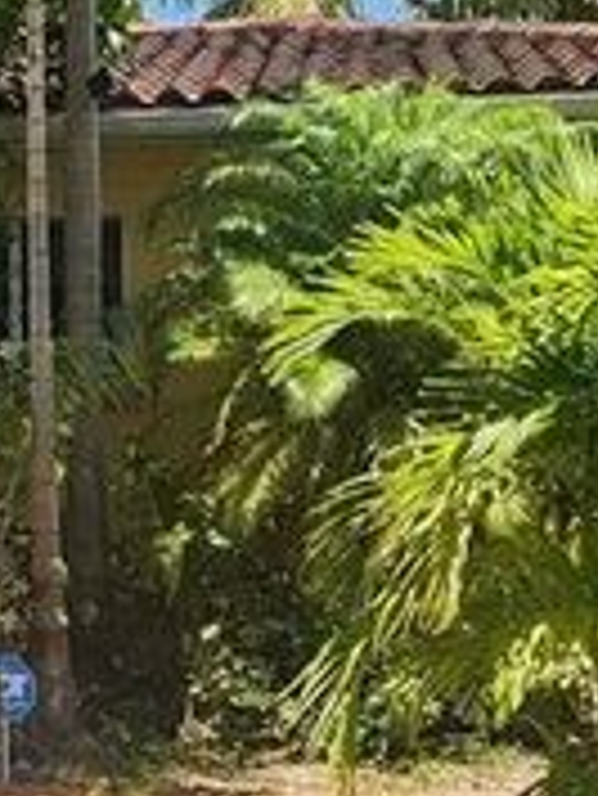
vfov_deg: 17.6
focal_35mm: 111
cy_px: 214
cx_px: -436
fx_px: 2554
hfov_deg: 12.4
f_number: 1.8
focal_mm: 5.4
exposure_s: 1/873
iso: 20
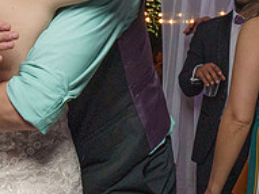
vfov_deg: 14.1
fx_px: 755
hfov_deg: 19.4
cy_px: -45
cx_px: 97
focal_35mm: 101
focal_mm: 25
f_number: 5.6
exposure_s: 1/200
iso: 2000
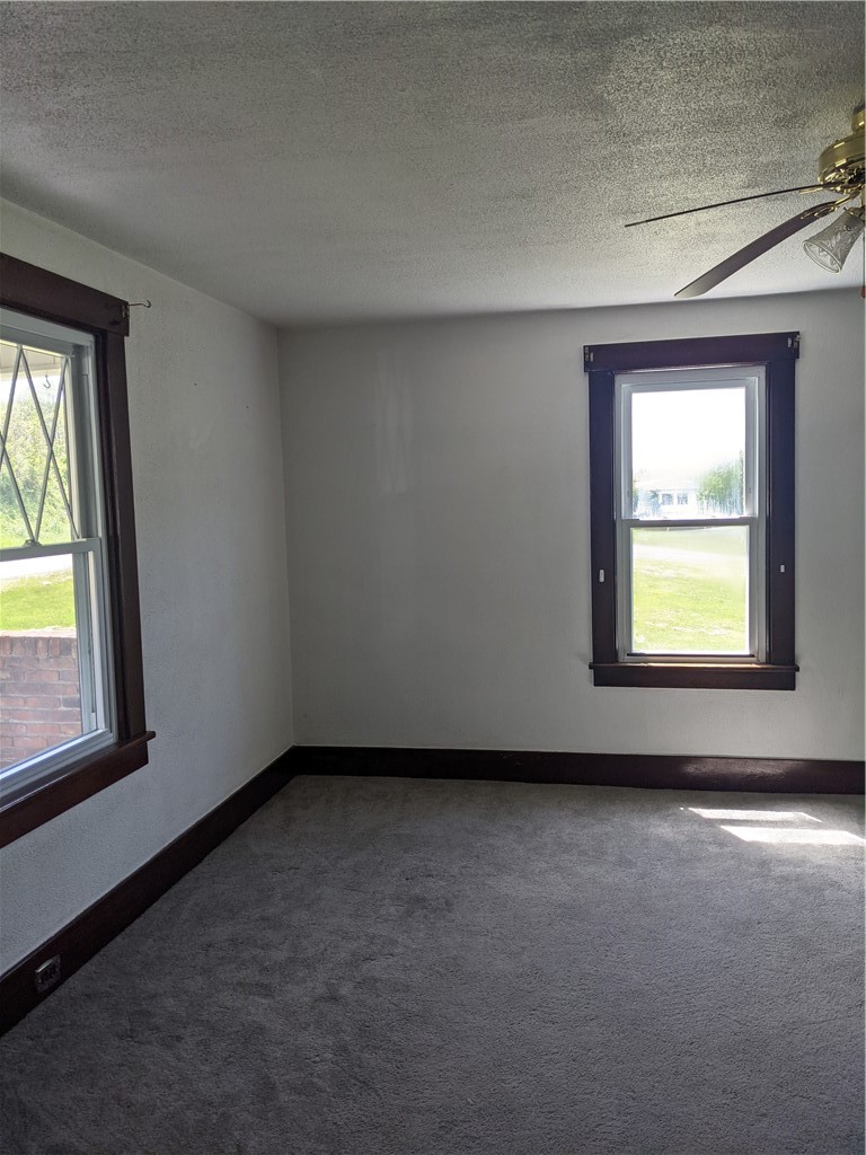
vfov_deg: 65.3
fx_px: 901
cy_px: 578
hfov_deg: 51.4
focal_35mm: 27
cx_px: 433
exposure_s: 1/210
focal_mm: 4.38
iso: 46
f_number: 1.73
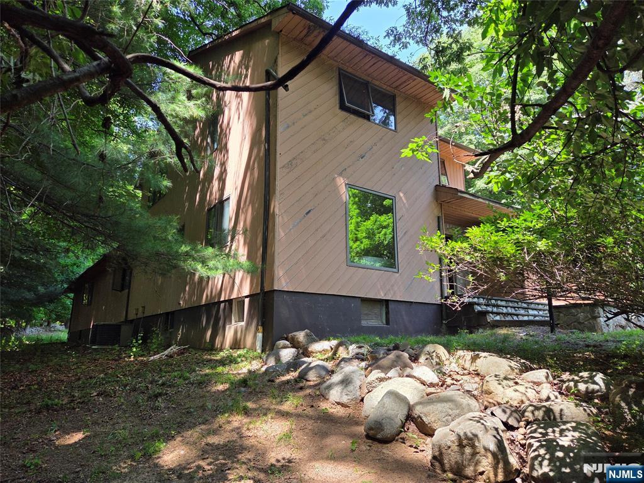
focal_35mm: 23
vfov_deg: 58.9
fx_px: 428
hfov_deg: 73.9
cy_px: 242
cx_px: 322
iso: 32
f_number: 1.8
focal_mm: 5.4
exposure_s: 1/180
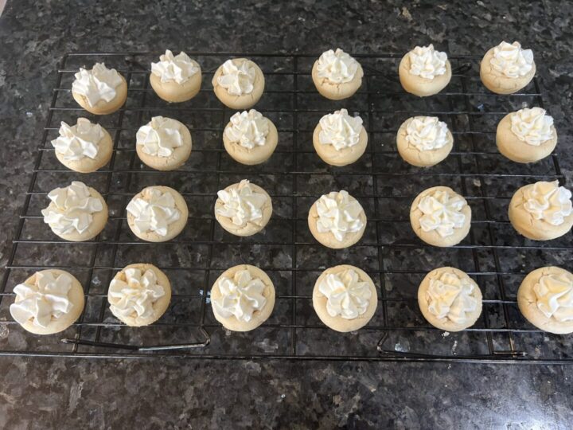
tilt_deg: -65.9
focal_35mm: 26
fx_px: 430
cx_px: 286
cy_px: 215
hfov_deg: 67.3
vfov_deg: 53.1
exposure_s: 1/60
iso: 160
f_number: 1.5
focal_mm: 5.7
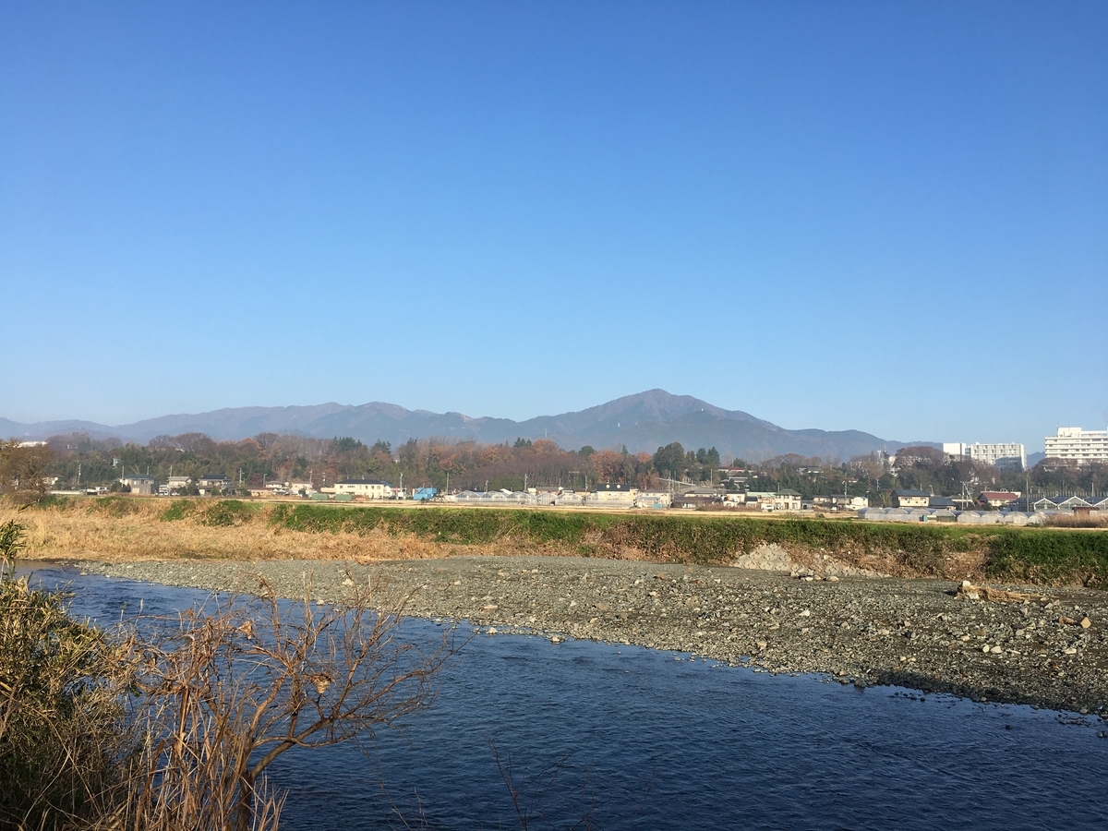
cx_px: 554
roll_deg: -1.0
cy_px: 416
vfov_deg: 48.2
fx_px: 928
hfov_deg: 61.7
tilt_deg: +5.1
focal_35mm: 29
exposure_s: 1/1451
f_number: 2.2
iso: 25
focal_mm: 4.15
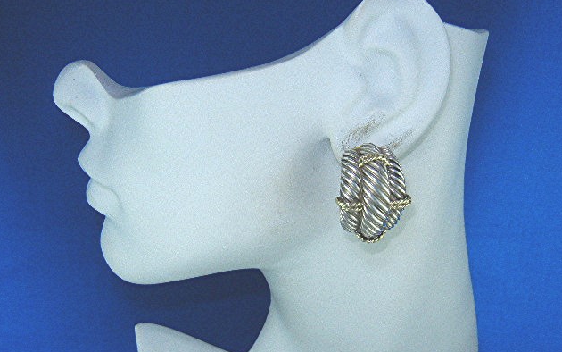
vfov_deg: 30.5
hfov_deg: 47.2
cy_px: 186
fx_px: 643
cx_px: 279
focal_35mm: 42
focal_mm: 7.1
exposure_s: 1/30
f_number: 7.4
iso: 288
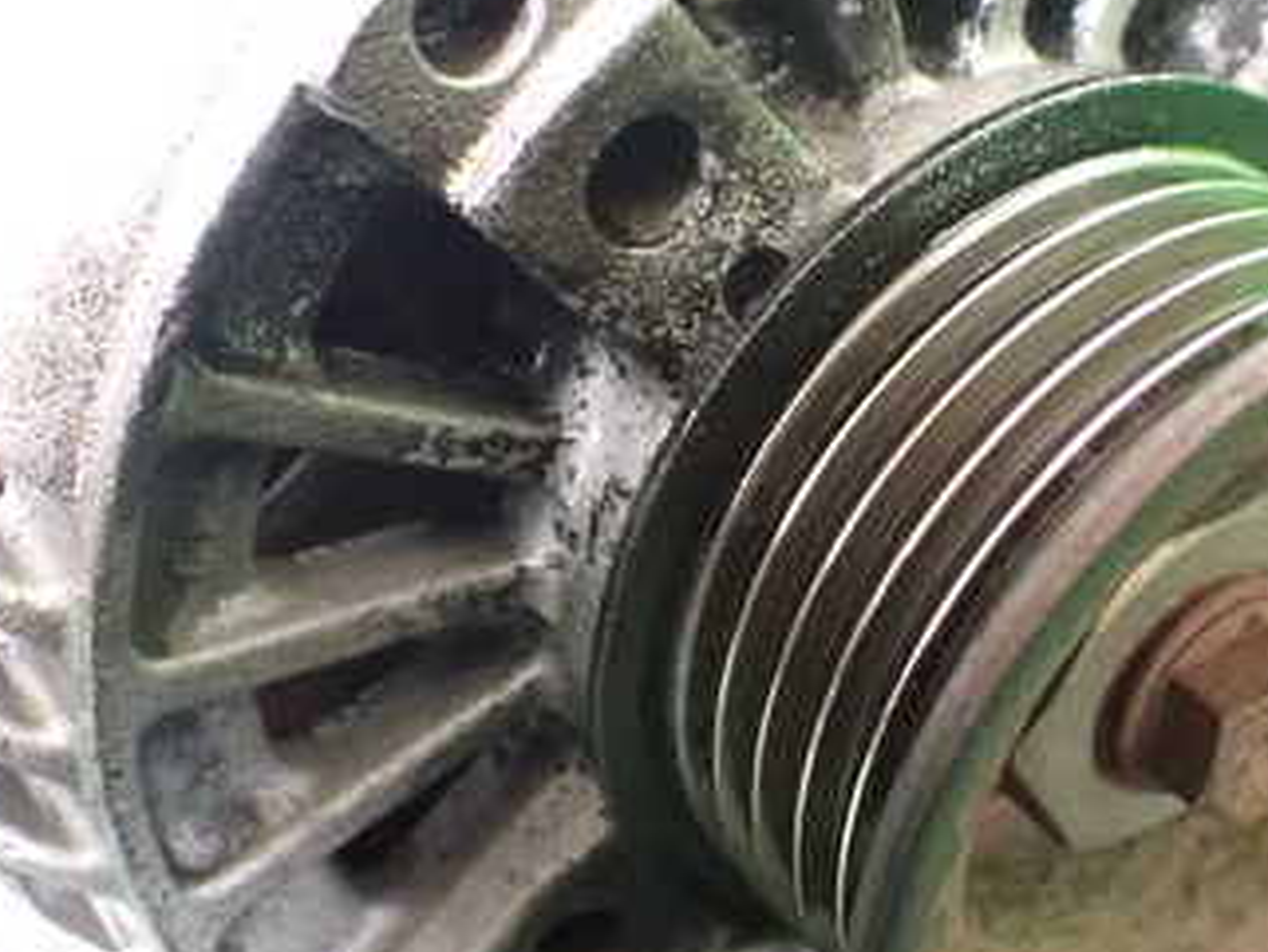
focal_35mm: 56
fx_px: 2052
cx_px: 810
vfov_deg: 26.1
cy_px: 510
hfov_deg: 34.1
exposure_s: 1/30
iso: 1600
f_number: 2.3
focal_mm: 5.4
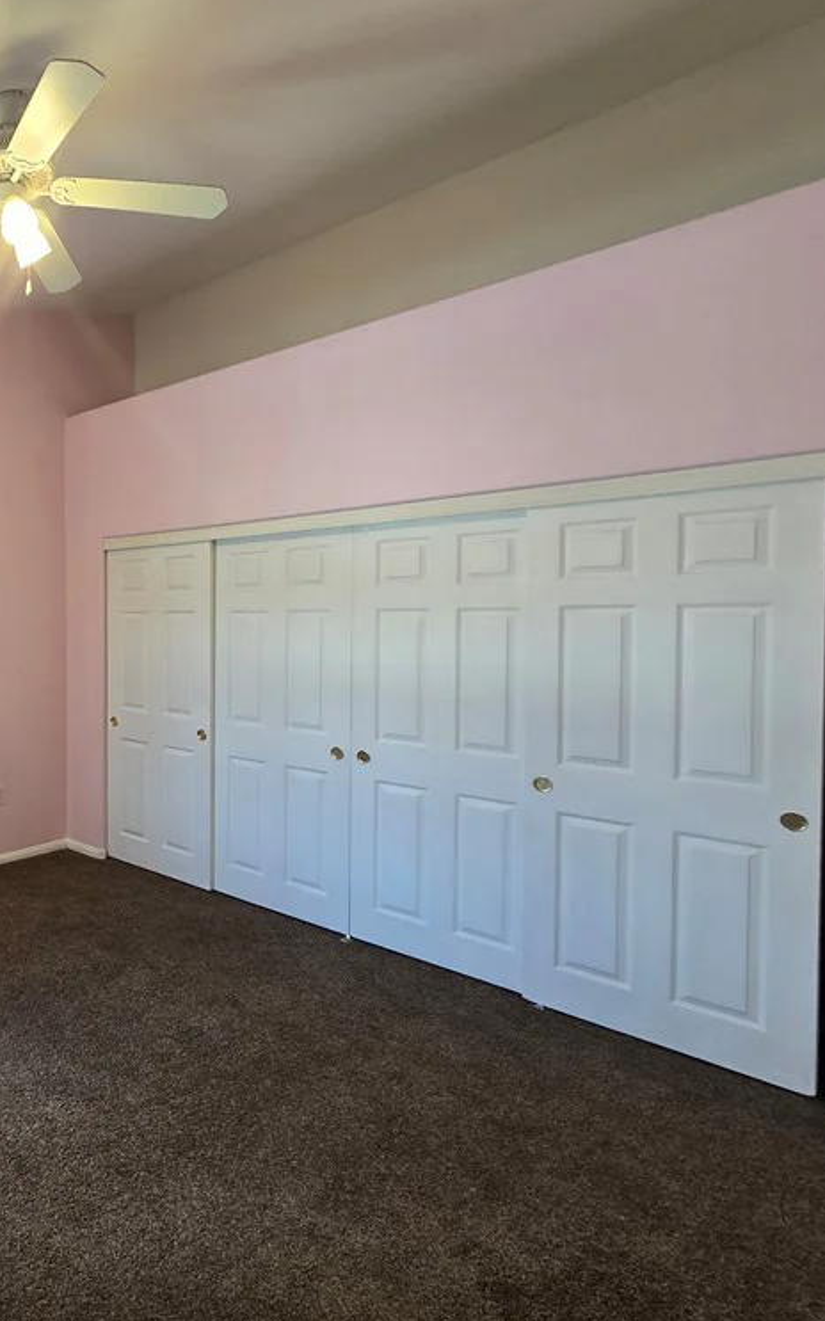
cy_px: 645
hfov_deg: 47.4
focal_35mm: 19
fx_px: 684
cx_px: -59
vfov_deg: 88.0
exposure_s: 1/60
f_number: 2.2
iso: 125
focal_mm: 2.2
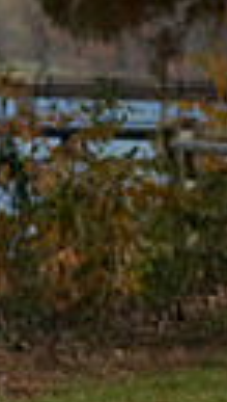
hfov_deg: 3.1
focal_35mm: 376
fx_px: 4005
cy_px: 151
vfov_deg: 5.7
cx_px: -634
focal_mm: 80
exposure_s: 1/500
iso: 400
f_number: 8
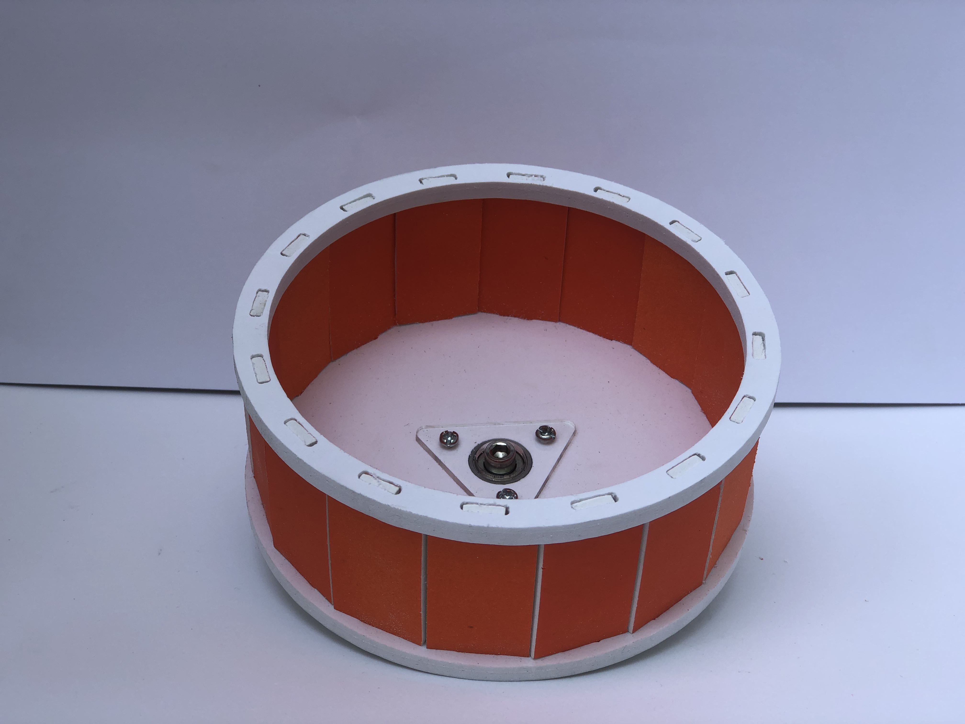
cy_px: 362
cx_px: 482
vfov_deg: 25.7
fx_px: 1589
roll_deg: -2.3
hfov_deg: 33.8
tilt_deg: -22.8
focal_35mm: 57
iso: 20
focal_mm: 6.6
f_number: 2.8
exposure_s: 1/123
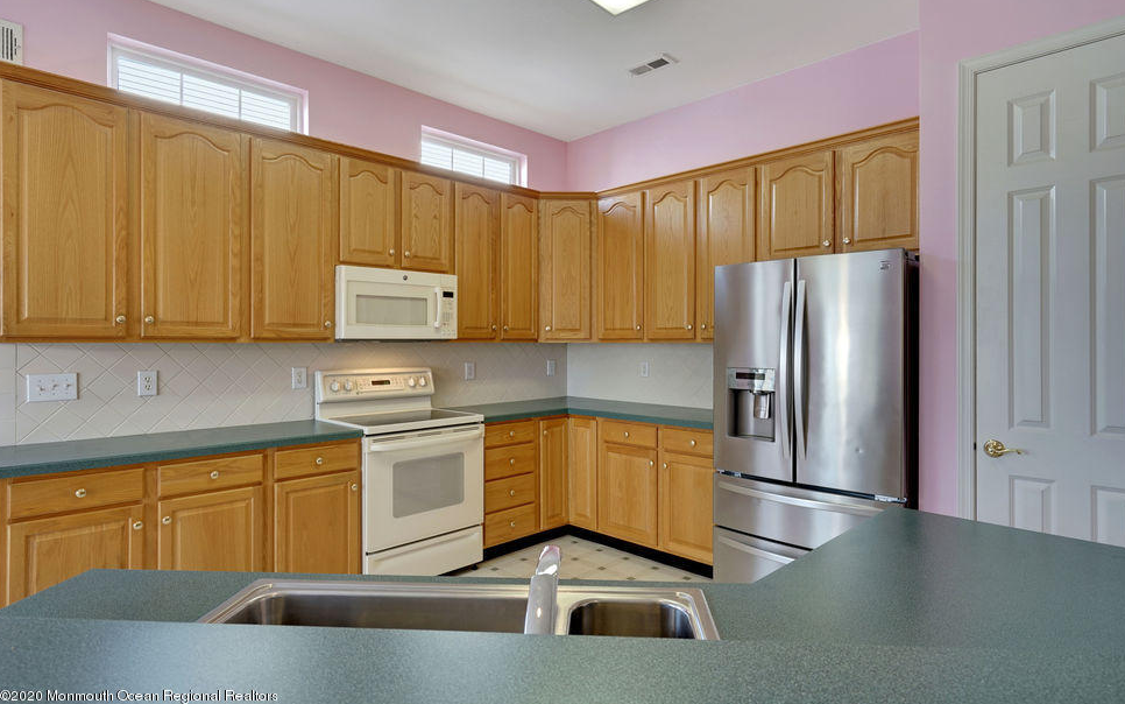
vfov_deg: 62.2
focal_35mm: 19
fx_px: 583
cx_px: 575
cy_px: 336
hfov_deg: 88.0
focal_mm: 18
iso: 250
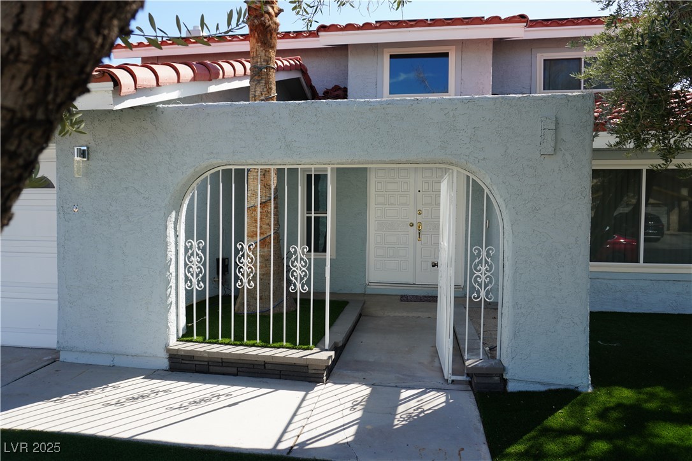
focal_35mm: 24
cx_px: 346
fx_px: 461
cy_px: 230
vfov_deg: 53.1
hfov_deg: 73.7
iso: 100
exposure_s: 1/320
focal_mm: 16
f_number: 5
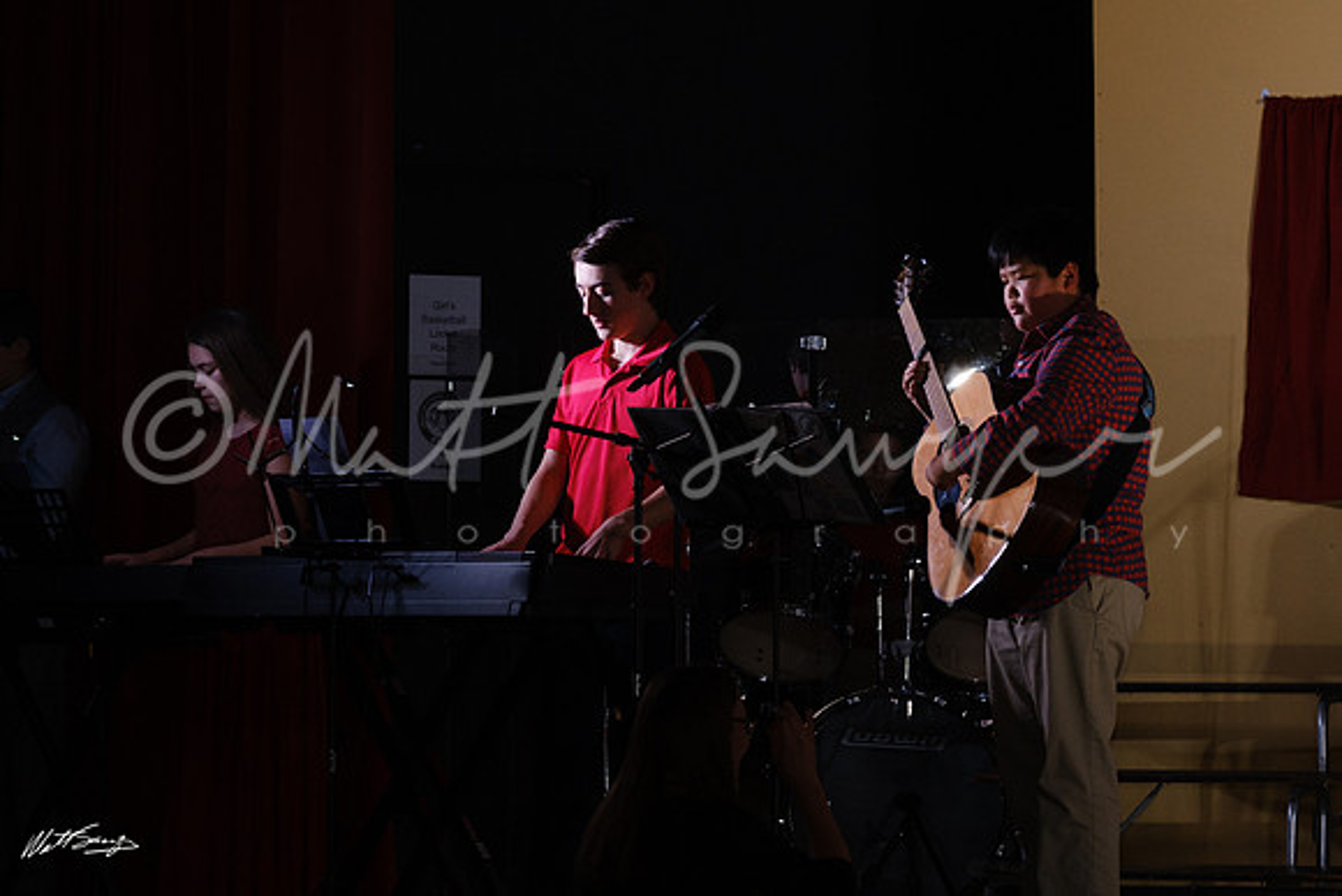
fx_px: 5878
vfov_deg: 8.7
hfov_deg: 13.0
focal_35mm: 158
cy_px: 312
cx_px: 468
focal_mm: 80.4
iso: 1600
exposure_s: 1/125
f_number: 5.6
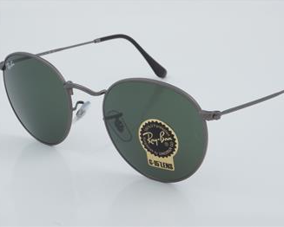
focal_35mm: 86
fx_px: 723
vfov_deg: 17.9
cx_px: 168
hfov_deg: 22.2
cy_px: 113
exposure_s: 1/4
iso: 100
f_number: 32
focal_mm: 50
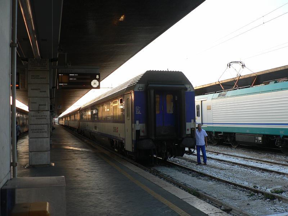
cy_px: 108
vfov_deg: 39.7
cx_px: 144
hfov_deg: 51.4
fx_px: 300
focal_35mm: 36
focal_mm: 6
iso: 80
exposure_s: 1/80
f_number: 2.8
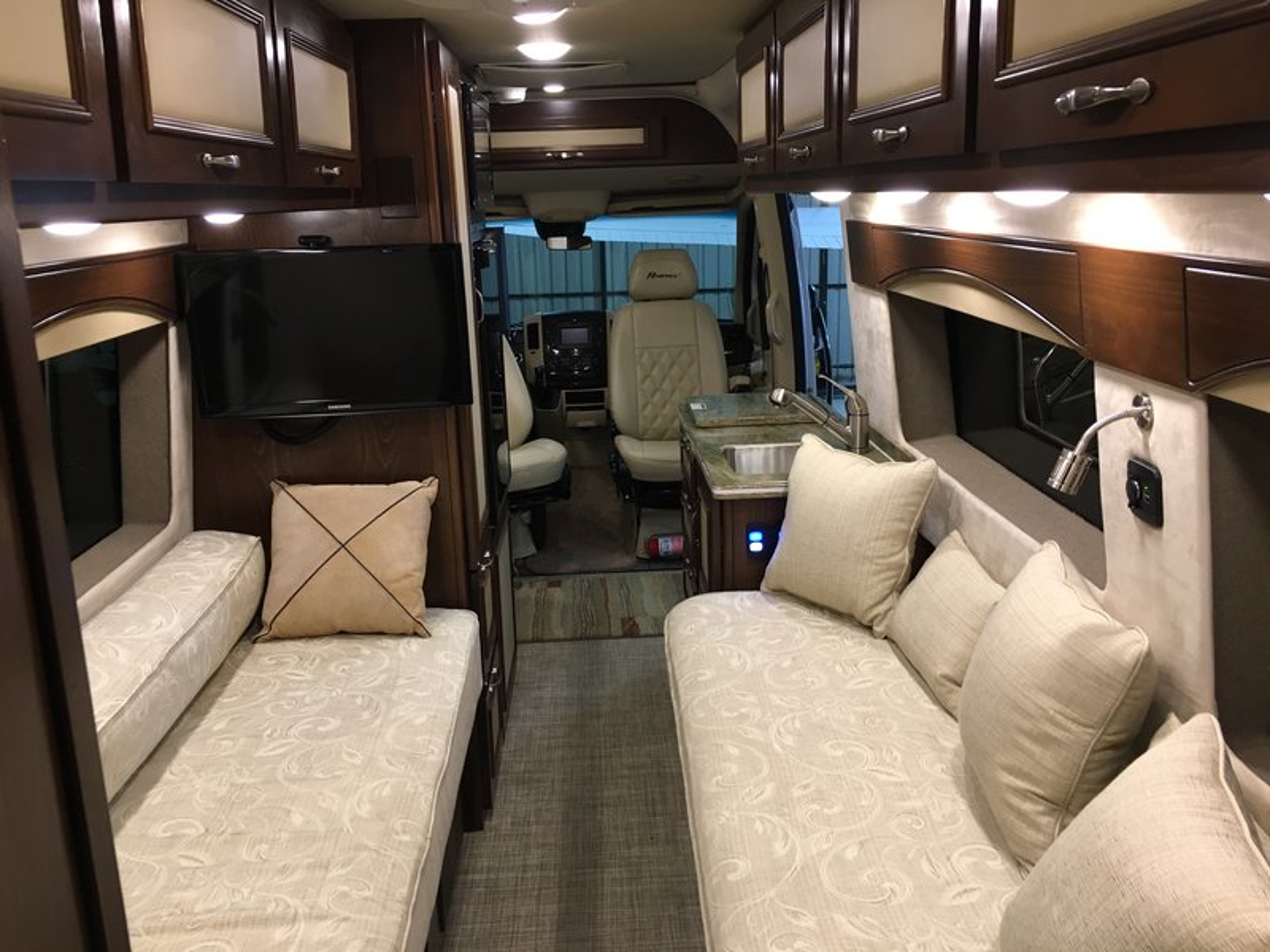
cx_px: 635
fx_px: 1064
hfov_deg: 61.7
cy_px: 476
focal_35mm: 29
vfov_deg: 48.2
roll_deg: +1.9
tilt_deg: -15.1
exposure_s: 1/30
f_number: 2.2
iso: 100
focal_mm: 4.15
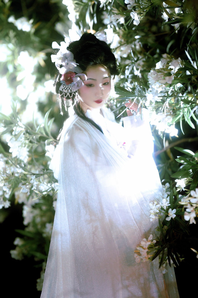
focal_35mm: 85
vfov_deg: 23.9
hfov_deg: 16.1
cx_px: 99
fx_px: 701
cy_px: 149
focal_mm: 85
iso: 1000
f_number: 1.4
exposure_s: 1/320
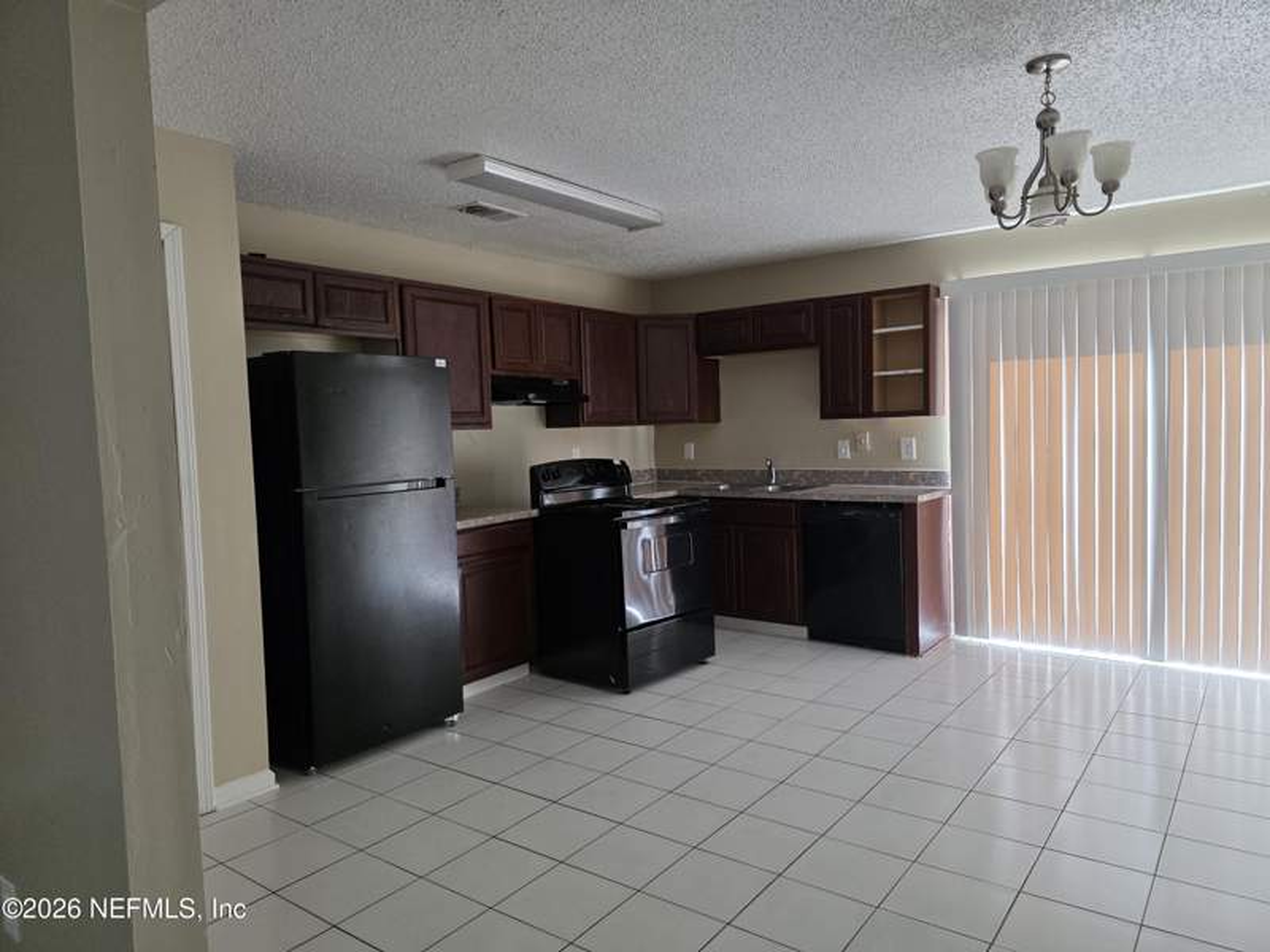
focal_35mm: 23
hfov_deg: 73.9
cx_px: 635
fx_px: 844
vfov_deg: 58.9
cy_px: 476
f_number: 1.7
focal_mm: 6.3
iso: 200
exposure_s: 1/180
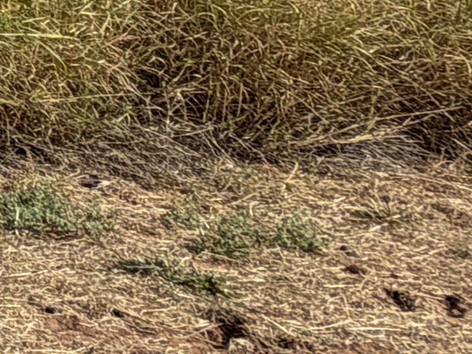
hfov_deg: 11.2
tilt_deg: +6.2
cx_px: -942
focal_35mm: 108
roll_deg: +0.2
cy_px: -499
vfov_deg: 11.4
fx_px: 1473
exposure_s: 1/1368
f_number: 2.2
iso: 20
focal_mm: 2.22
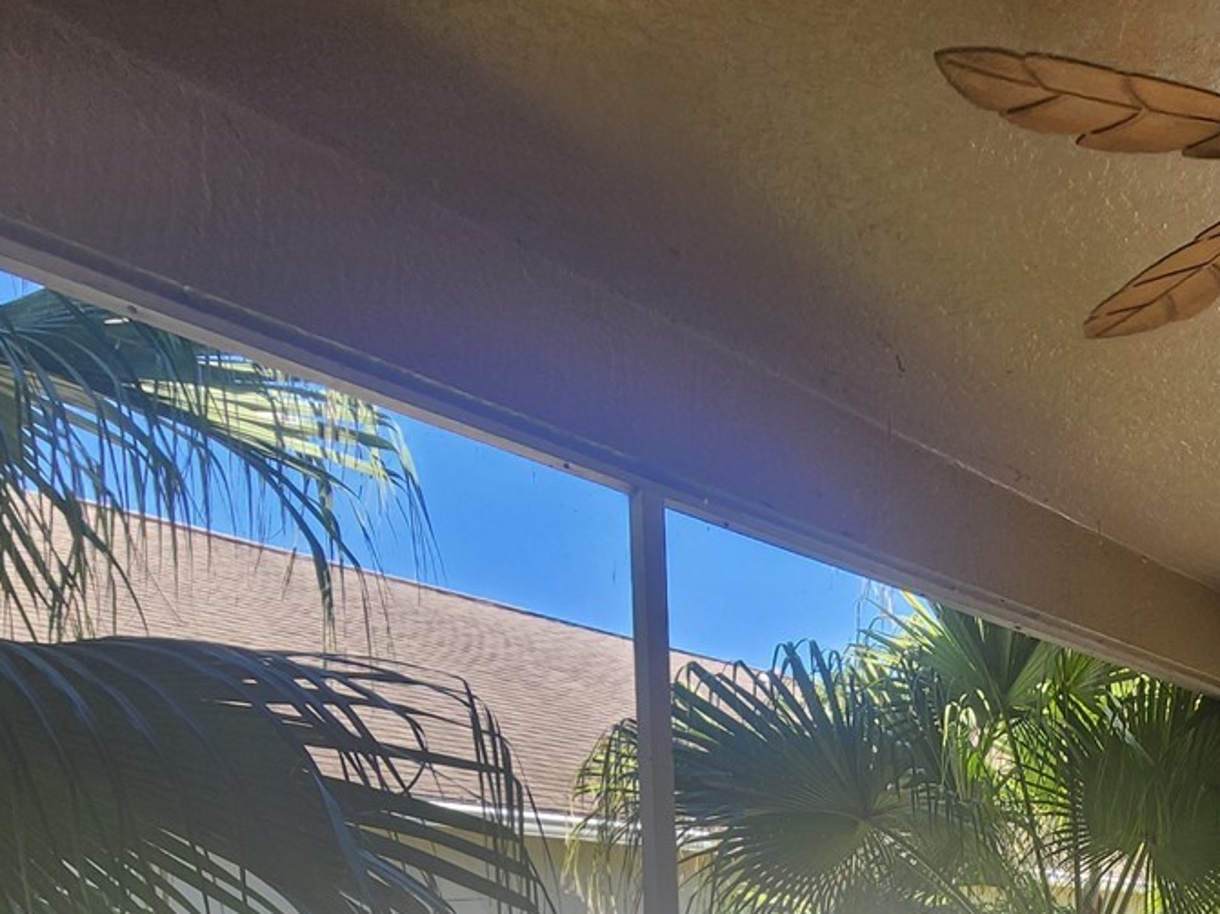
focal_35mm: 31
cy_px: 1050
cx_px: 1127
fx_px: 1092
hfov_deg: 50.8
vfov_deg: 36.8
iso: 50
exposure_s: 1/156
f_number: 2.2
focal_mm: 2.2
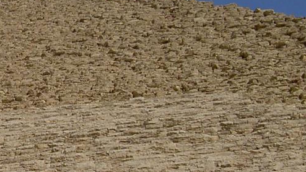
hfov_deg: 12.8
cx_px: -43
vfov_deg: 7.4
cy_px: 121
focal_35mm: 165
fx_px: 1339
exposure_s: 1/800
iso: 50
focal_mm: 8
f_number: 4.7
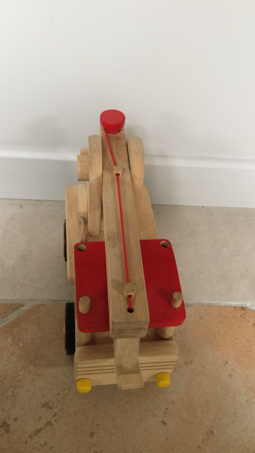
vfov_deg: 61.0
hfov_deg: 36.7
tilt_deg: -47.3
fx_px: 385
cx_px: 125
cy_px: 226
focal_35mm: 32
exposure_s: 1/33
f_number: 2.2
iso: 320
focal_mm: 4.15
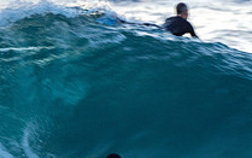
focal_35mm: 2035
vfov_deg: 0.6
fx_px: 13987
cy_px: 169
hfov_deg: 1.0
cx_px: 81
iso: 160
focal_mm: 480
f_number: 5.6
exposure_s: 1/100
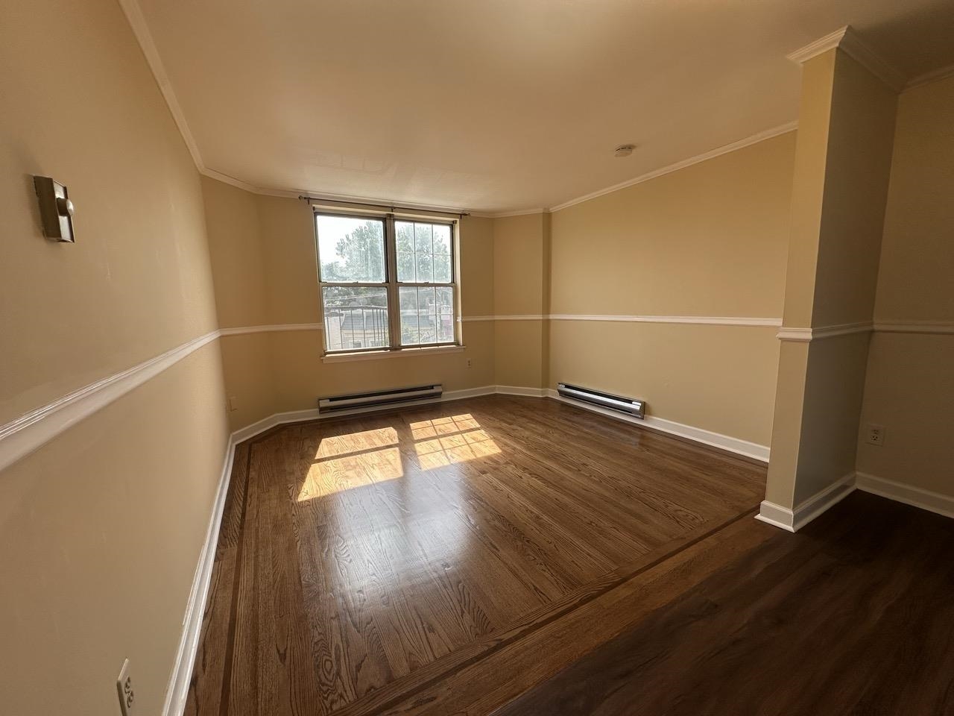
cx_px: 477
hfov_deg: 102.1
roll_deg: +3.2
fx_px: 386
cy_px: 358
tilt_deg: -8.4
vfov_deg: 85.7
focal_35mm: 14
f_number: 2.2
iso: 40
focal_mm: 2.22
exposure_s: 1/249
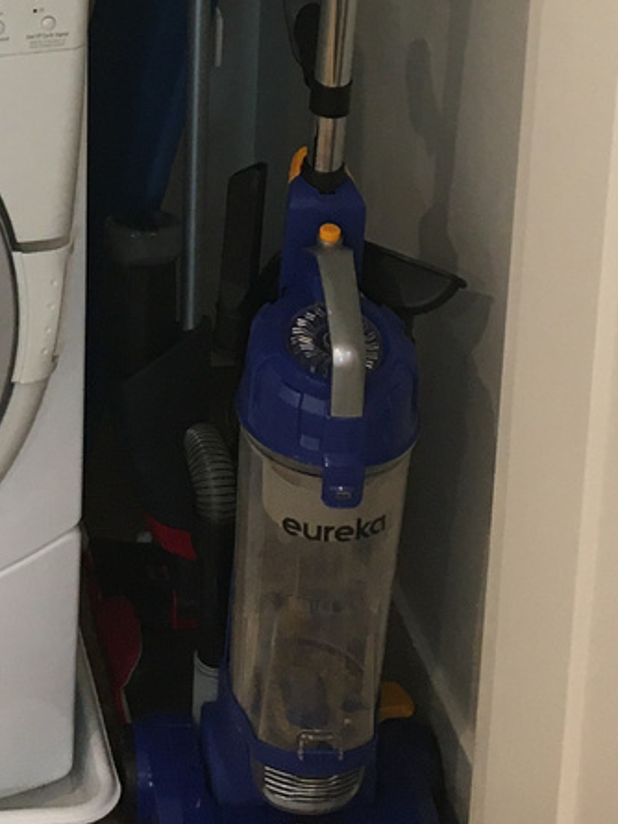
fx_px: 2379
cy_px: -261
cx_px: -65
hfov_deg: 14.5
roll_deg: -0.1
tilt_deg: -15.9
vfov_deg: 18.2
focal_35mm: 100
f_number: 2.2
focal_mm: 4.15
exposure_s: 1/30
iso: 80
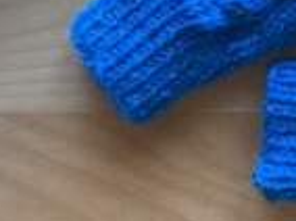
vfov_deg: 18.4
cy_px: 46
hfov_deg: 21.9
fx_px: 674
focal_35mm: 79
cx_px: 400
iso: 32
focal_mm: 3.99
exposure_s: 1/23
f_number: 1.8
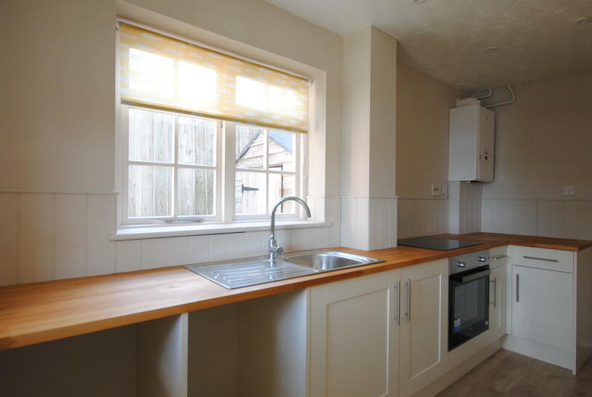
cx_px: 320
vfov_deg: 64.8
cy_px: 196
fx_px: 313
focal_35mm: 19
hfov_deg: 86.6
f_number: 4
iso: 200
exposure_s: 1/50
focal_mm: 10
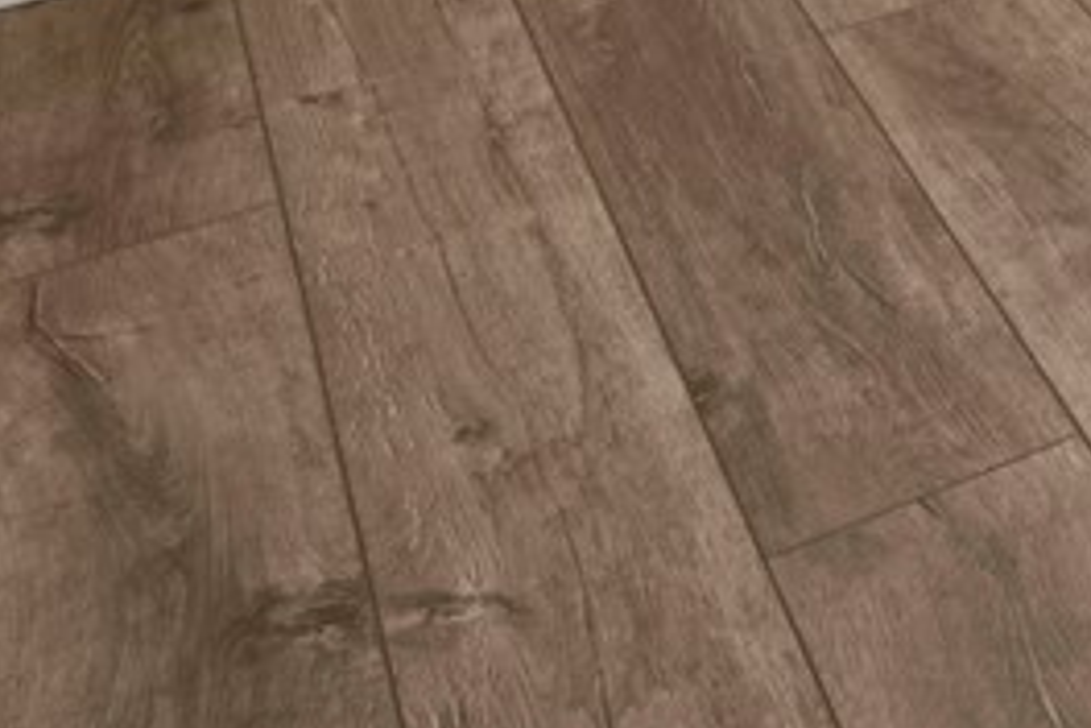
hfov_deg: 15.9
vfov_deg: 11.1
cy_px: -1322
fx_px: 2727
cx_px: 2370
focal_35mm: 90
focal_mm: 14
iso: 200
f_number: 8
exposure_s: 2.5
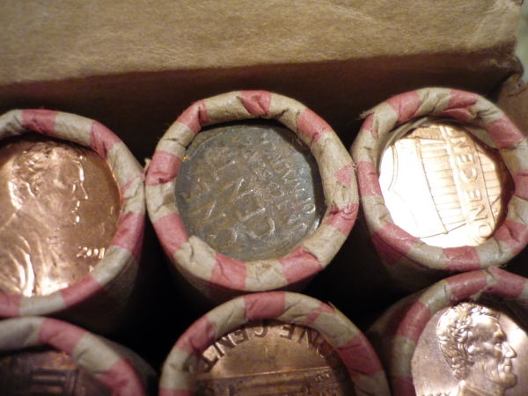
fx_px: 503
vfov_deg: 42.9
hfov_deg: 55.4
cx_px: 264
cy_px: 198
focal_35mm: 33
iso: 400
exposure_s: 1/20
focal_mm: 5.5
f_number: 2.8
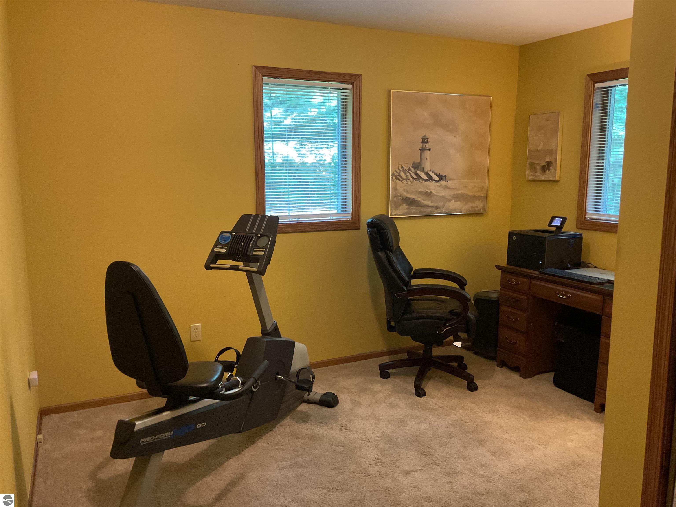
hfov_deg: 61.7
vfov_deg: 48.2
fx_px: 566
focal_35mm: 29
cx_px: 338
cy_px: 254
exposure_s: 1/30
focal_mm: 3
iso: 400
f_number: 1.8
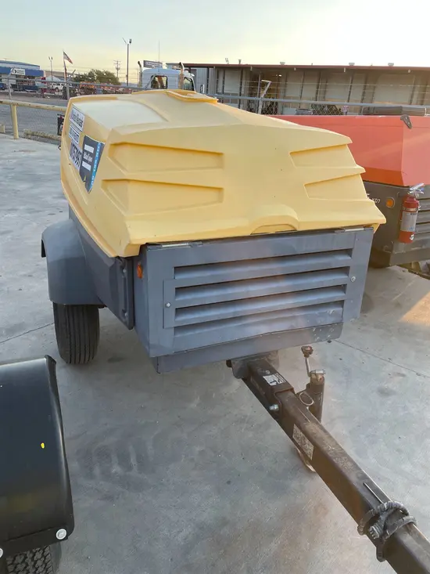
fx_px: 431
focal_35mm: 26
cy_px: 287
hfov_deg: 53.1
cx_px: 215
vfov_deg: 67.3
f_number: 1.6
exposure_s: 1/295
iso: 32
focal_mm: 4.2
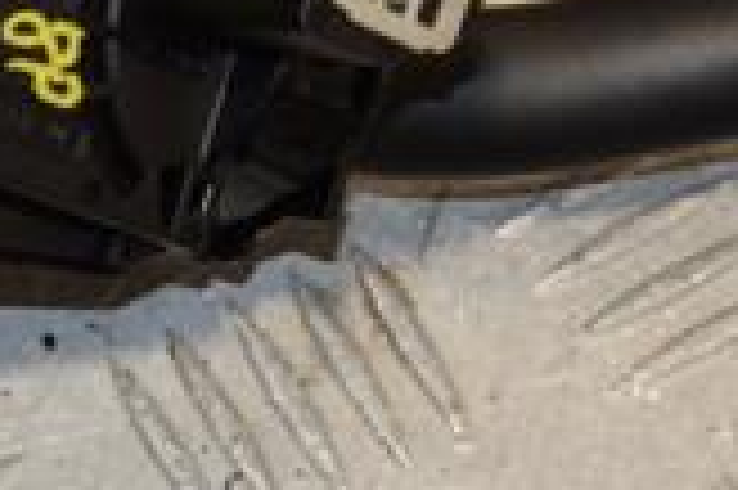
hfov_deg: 7.8
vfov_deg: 5.2
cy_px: 252
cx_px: 436
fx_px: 5407
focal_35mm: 264
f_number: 9
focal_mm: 48
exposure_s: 1/200
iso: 800
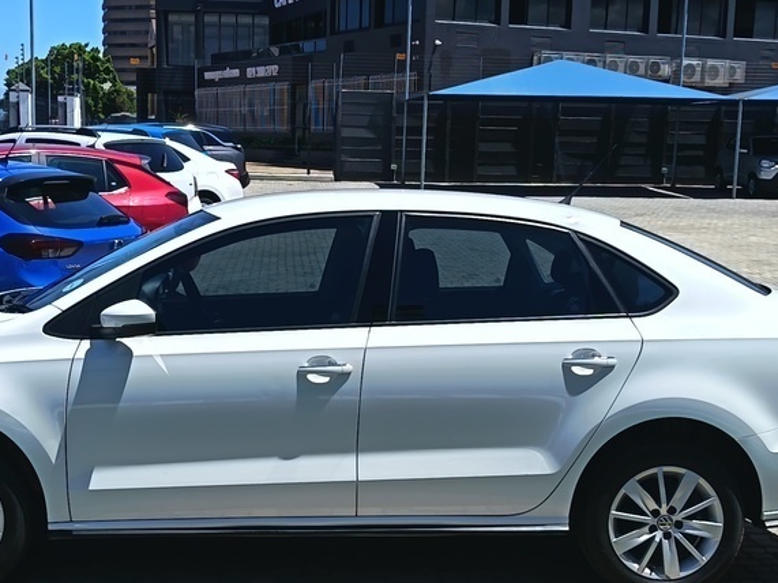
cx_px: 328
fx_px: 1371
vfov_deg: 23.9
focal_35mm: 61
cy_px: 388
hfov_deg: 31.6
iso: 100
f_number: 1.75
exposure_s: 1/1032
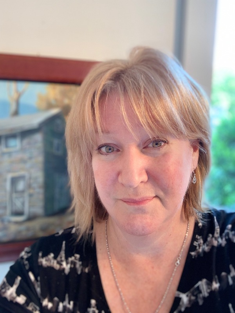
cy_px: 156
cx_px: 118
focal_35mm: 32
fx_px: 290
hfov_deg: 44.2
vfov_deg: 56.8
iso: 80
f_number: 2.2
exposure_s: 1/60
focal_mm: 2.87
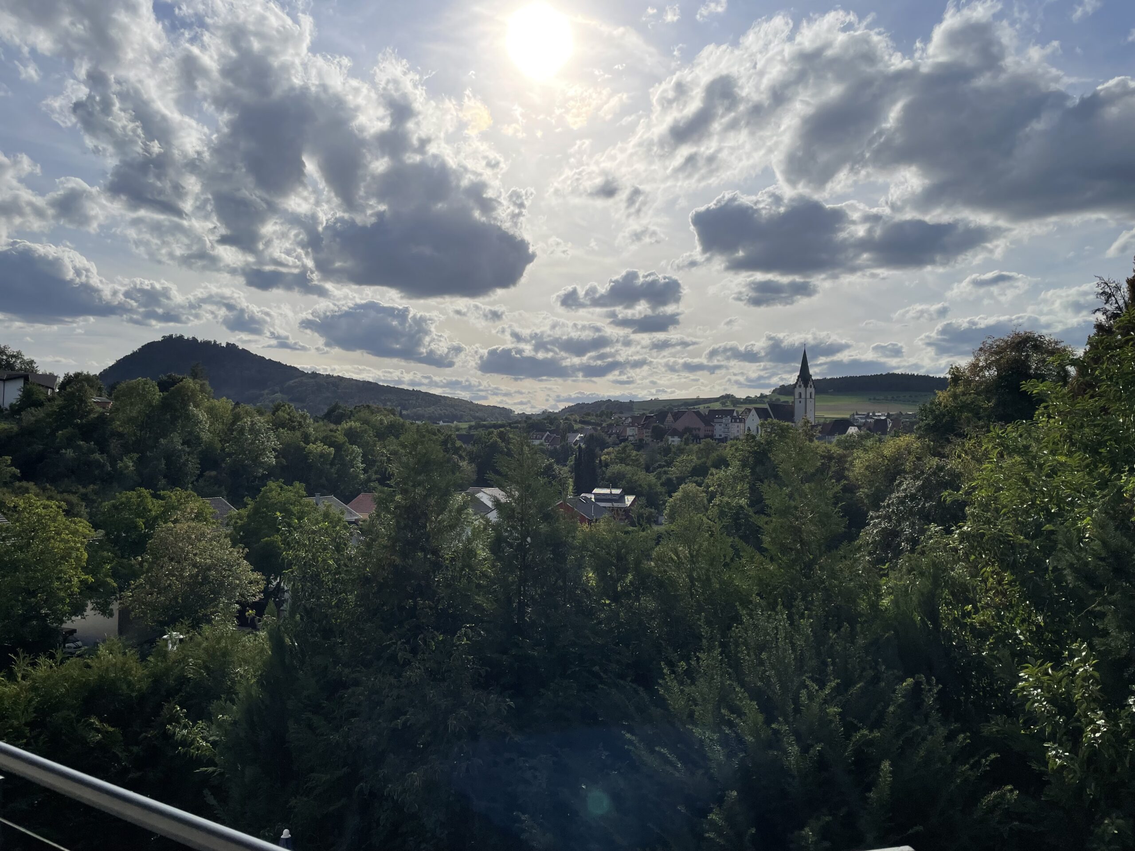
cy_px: 426
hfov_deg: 67.3
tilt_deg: +2.3
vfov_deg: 53.1
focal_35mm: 26
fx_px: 852
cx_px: 568
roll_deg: -1.3
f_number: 1.6
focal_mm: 4.2
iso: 32
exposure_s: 1/13333
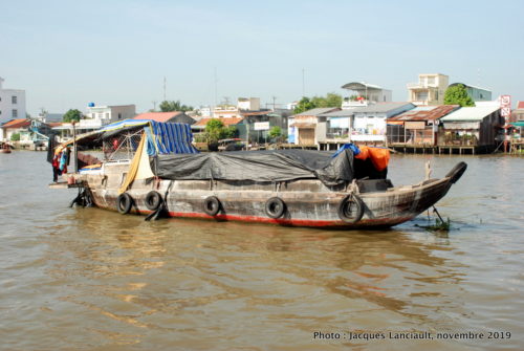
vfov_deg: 32.0
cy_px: 176
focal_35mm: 42
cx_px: 262
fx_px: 612
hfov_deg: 46.3
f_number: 10
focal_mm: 28
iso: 500
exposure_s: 1/400
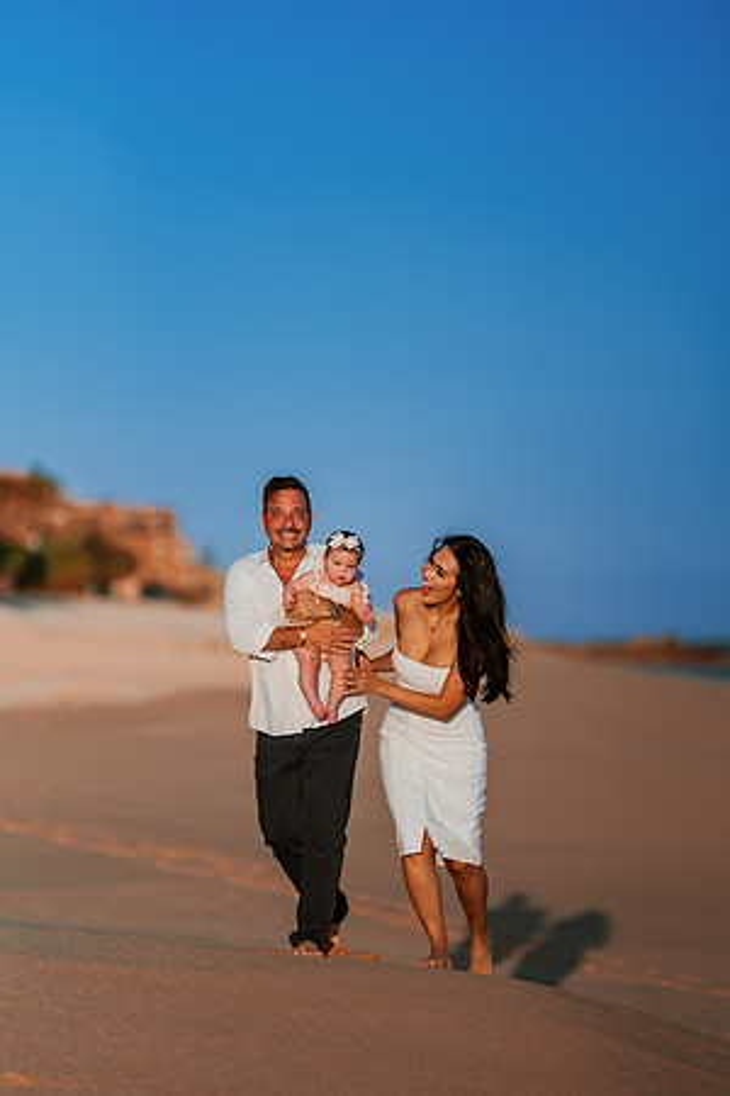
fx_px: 4106
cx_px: 365
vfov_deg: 15.2
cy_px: 548
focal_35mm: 135
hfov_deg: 10.2
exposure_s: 1/8000
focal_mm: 135
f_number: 1.8
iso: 100
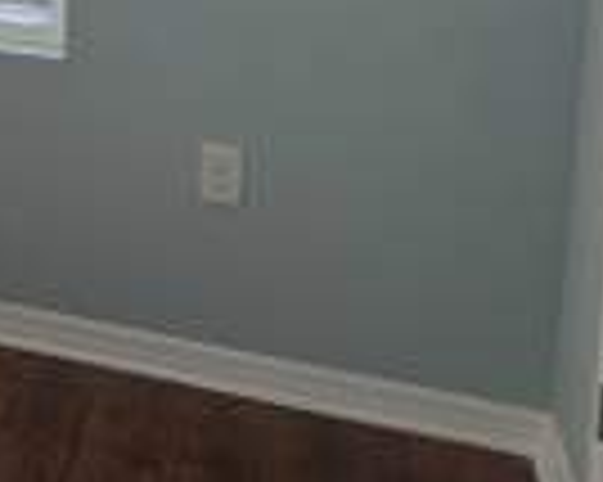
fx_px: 1498
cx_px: -446
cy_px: -207
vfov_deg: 16.8
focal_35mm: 84
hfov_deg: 18.4
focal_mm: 6.76
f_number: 1.78
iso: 100
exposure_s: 1/1032
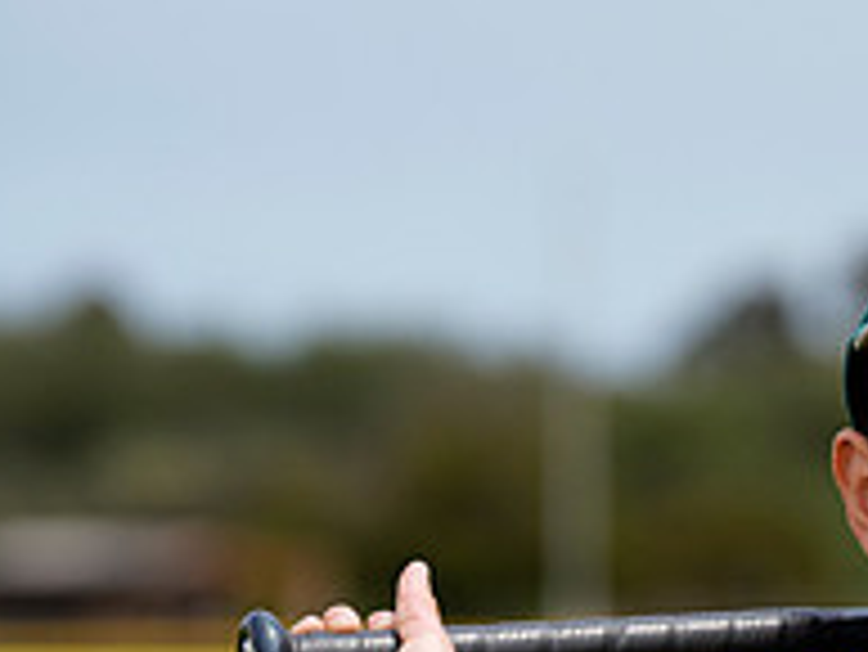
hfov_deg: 5.2
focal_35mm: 379
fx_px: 9509
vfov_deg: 3.9
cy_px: 866
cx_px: 1061
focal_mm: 131
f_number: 4.5
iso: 50
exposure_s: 1/320
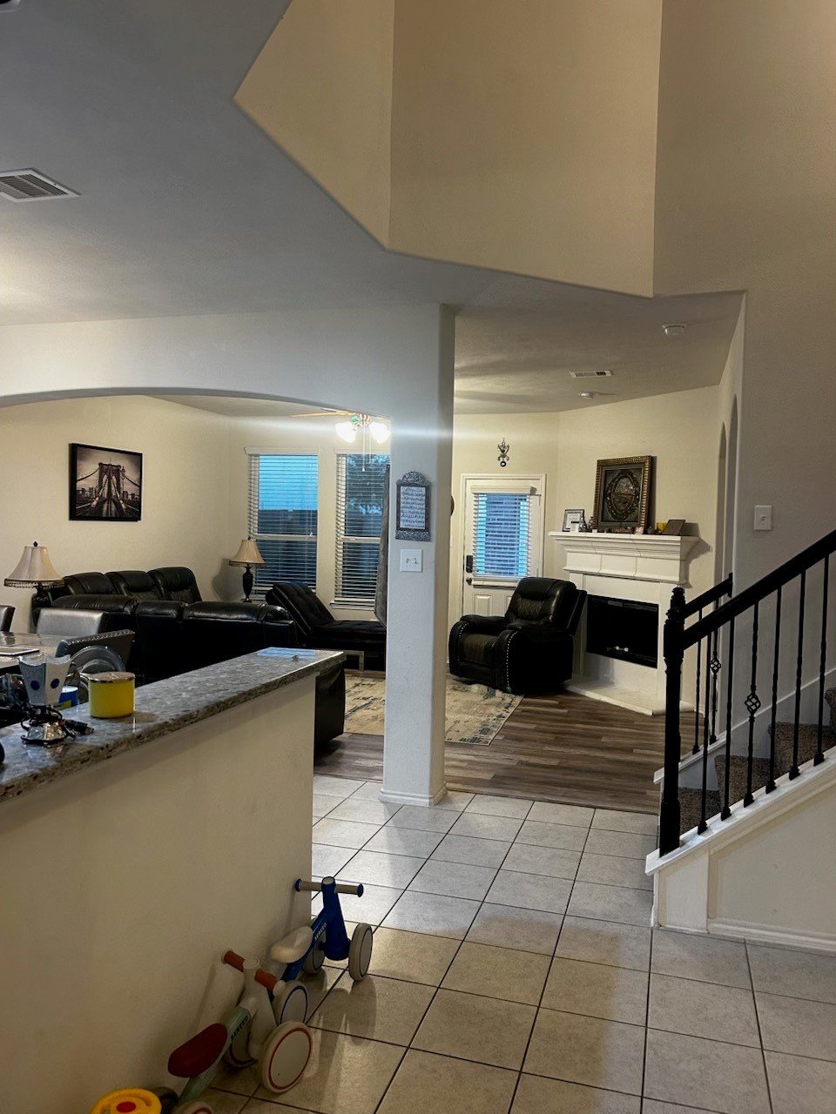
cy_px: 557
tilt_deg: -2.2
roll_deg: -0.8
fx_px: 837
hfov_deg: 53.1
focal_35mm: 26
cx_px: 418
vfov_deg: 67.3
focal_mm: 5.7
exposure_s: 1/60
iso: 200
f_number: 1.5
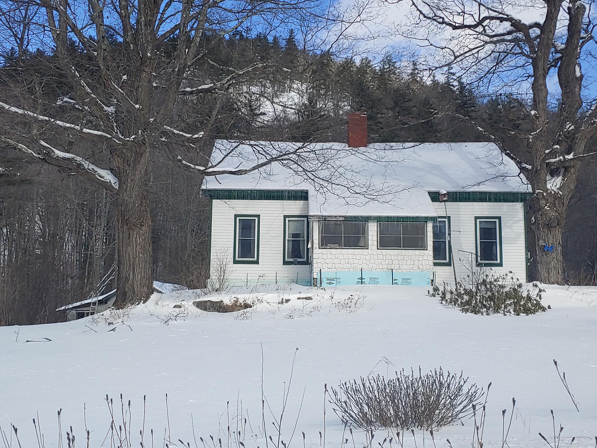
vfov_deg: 32.9
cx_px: 298
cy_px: 229
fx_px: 759
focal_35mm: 44
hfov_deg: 42.9
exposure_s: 1/2778
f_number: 1.5
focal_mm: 4.23
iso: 50
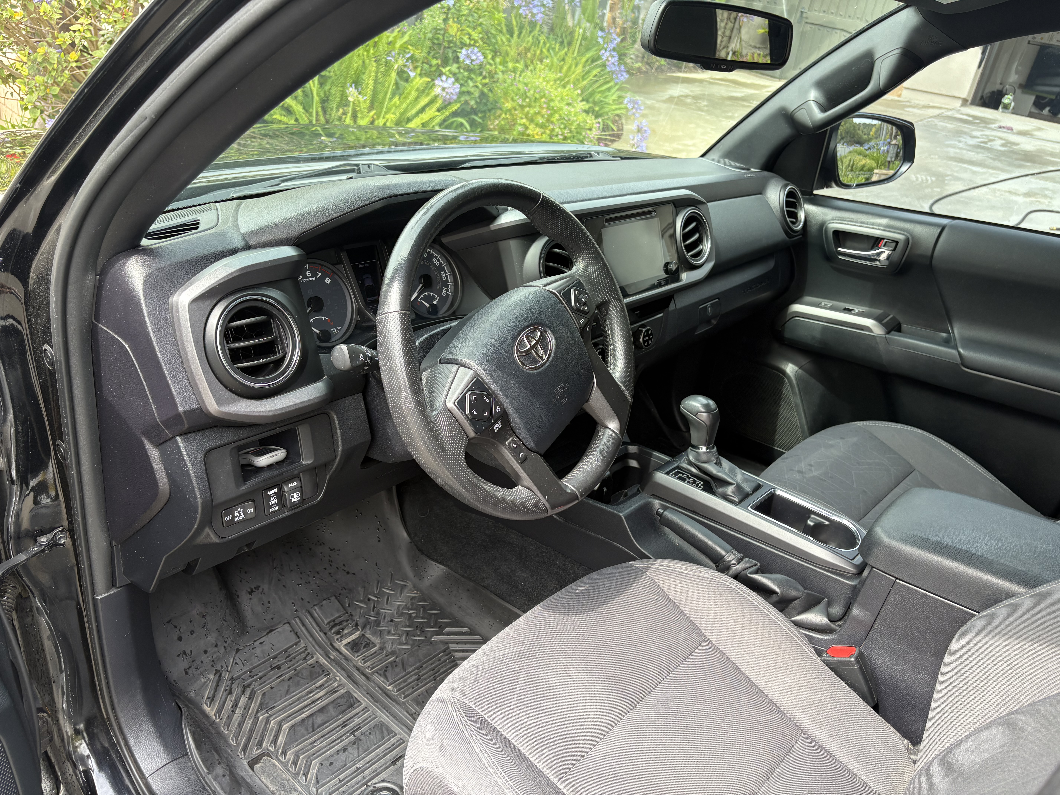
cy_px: 398
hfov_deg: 67.3
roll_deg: -10.6
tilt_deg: -24.7
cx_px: 530
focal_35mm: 26
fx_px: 796
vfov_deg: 53.1
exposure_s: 1/179
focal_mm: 5.96
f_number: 1.6
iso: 40
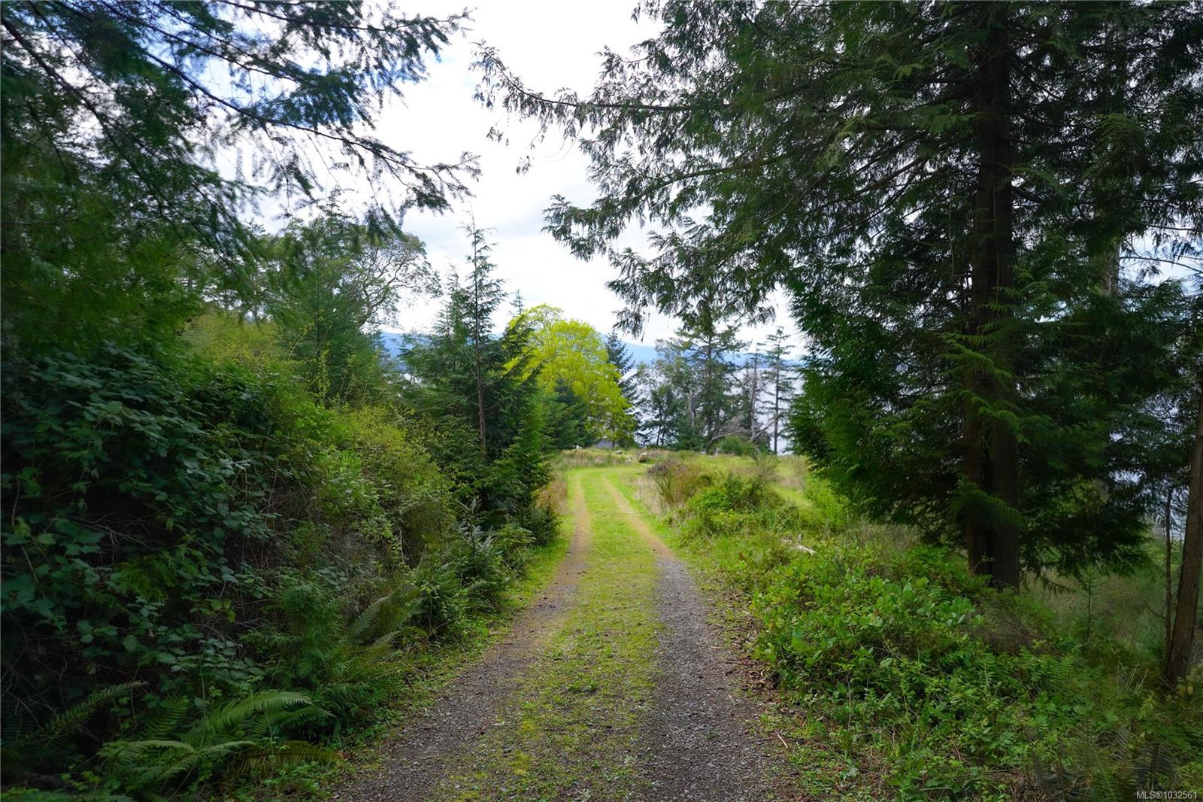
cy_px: 401
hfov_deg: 61.9
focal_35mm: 30
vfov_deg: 43.6
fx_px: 1002
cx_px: 602
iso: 100
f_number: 1.8
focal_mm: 20
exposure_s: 1/3200
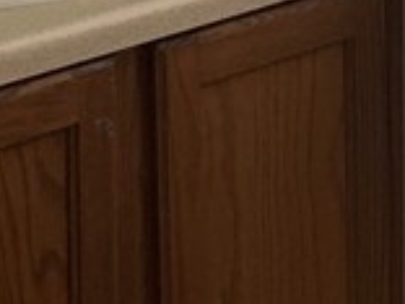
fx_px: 2001
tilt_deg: -8.4
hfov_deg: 11.6
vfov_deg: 7.9
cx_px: 151
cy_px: -473
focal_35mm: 171
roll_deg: +0.2
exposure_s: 1/608
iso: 25
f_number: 1.8
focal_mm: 4.25
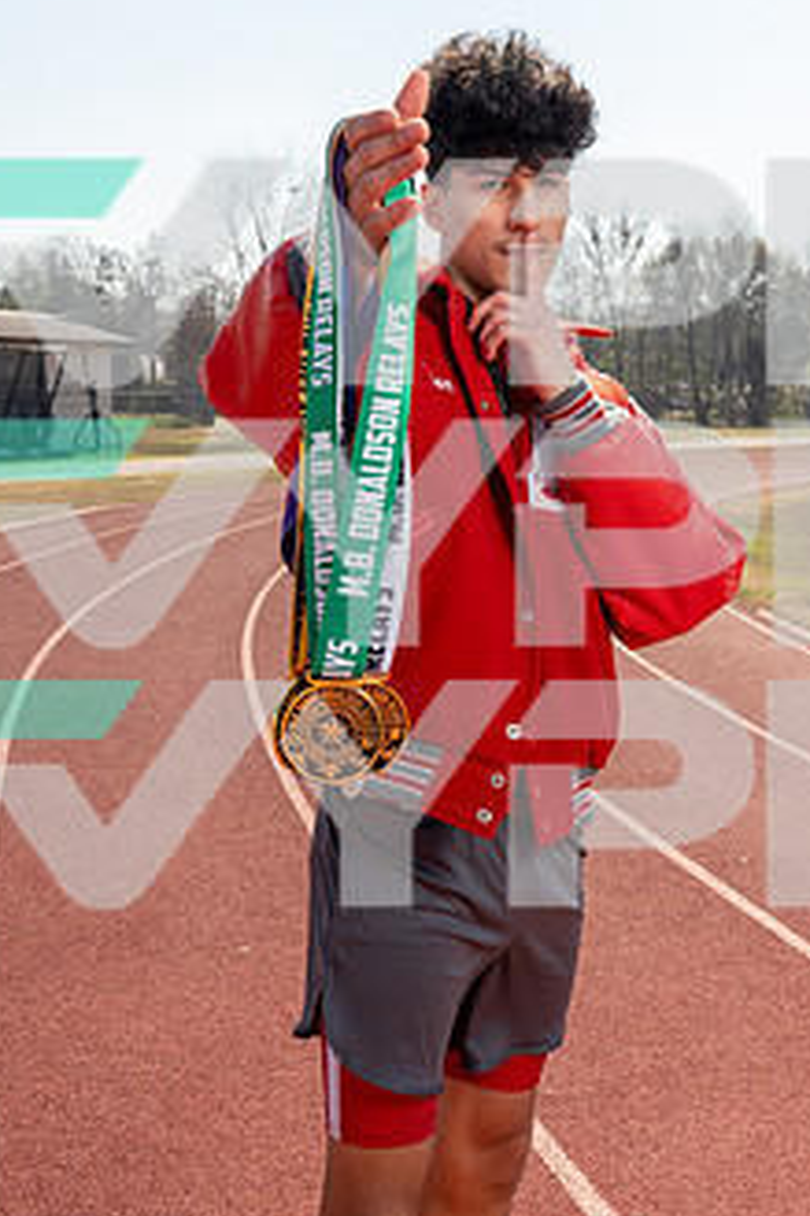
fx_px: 1757
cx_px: 473
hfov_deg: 25.9
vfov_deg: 38.2
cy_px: 536
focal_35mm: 52
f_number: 9
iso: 125
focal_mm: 38
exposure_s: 1/200
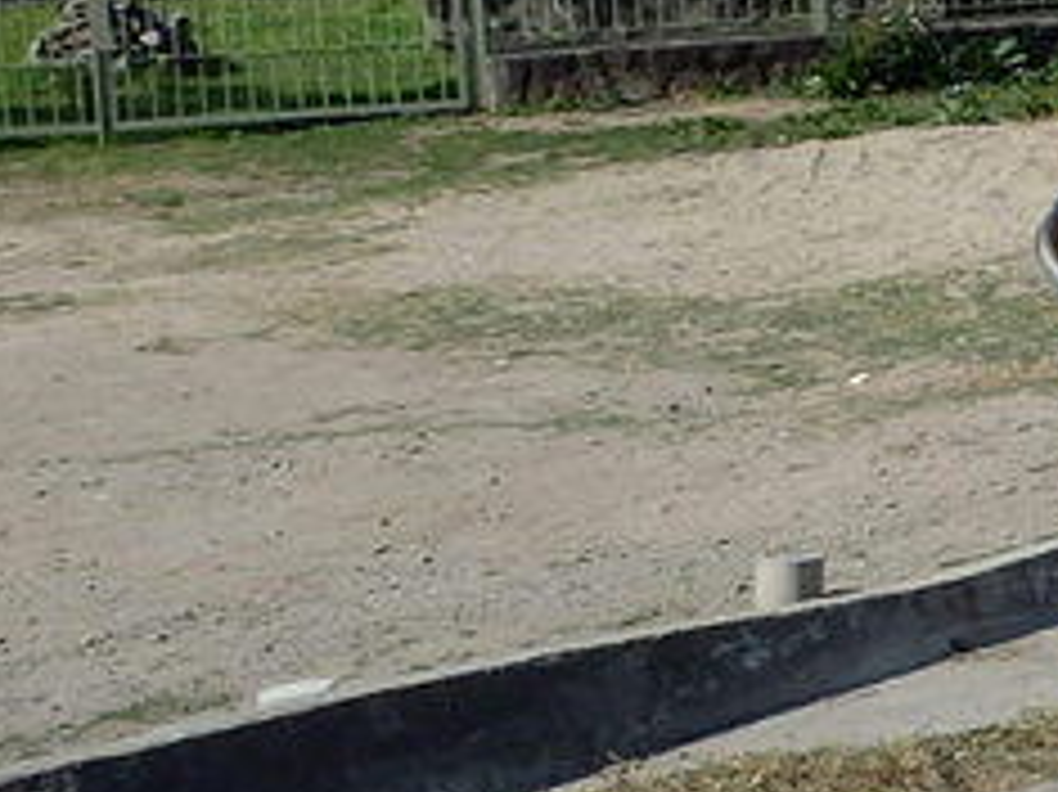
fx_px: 3635
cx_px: 1720
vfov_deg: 12.4
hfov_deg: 15.0
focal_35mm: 119
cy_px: 166
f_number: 11
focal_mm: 5
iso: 125
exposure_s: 1/125
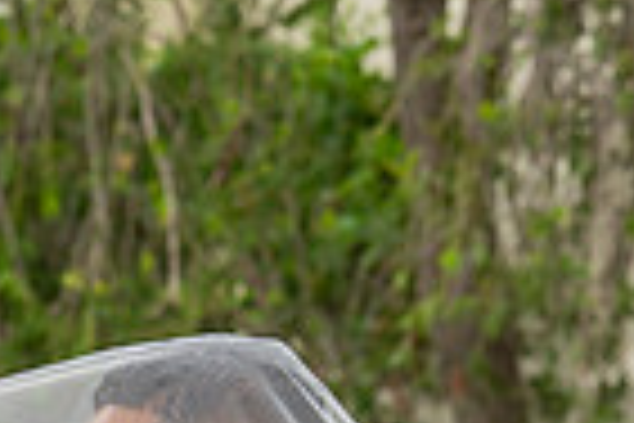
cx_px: 67
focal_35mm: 288
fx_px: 5072
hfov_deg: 7.1
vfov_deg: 4.7
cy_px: 862
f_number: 5.6
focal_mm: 70
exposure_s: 1/200
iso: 200
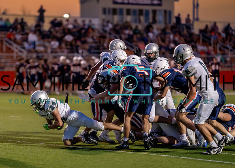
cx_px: 81
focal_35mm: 180
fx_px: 1199
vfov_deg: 8.0
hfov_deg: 11.2
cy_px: 94
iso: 1250
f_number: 1.8
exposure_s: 1/1000
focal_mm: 135
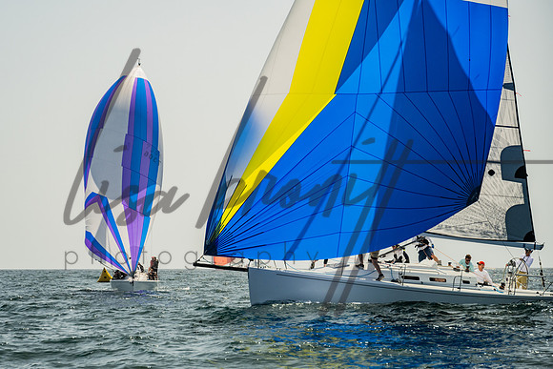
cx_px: 227
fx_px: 2368
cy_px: 189
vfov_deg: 8.9
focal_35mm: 154
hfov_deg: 13.3
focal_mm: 130
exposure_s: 1/1250
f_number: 6.3
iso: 320
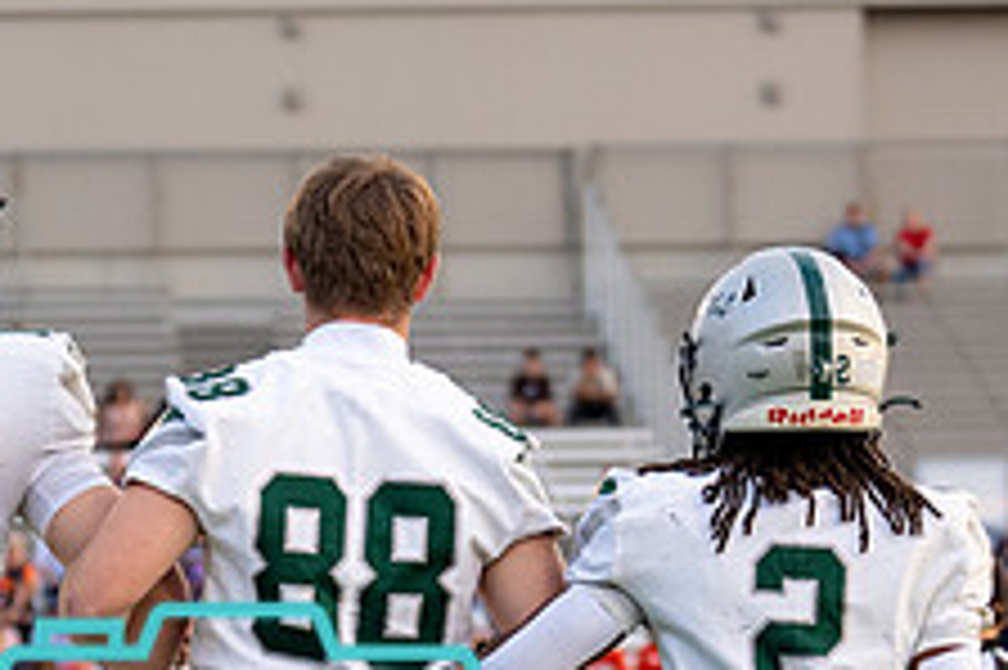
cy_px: 742
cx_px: 85
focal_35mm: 259
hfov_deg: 7.9
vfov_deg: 5.3
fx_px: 7246
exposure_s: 1/1600
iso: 500
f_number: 2.8
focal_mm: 70
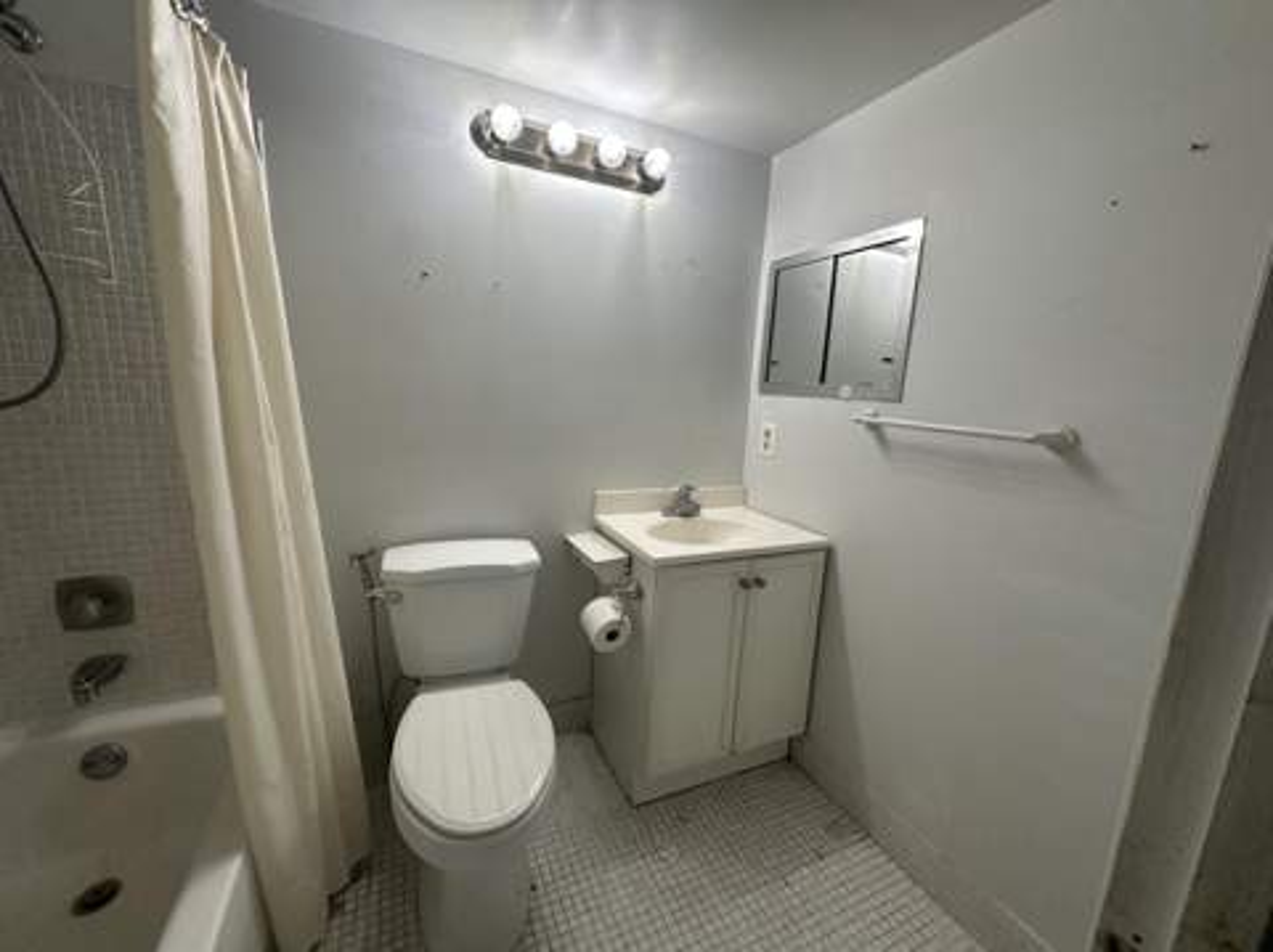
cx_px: 636
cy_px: 476
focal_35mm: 14
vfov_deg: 85.6
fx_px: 514
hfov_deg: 102.1
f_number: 2.2
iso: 200
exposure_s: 1/120
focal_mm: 2.22
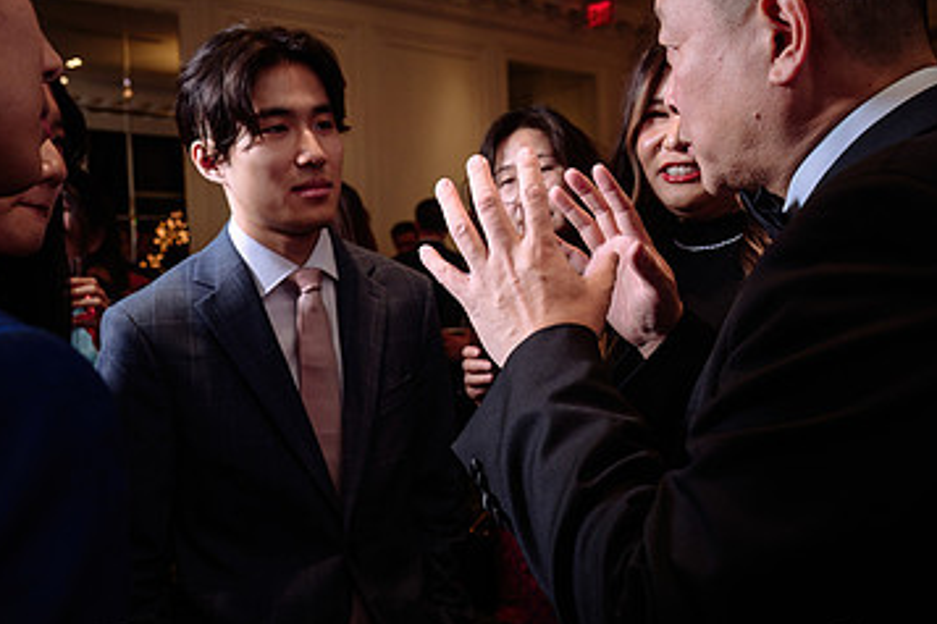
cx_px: 454
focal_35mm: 39
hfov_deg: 49.5
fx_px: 1015
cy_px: 326
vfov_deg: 34.2
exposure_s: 1/125
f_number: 4
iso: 500
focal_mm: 24
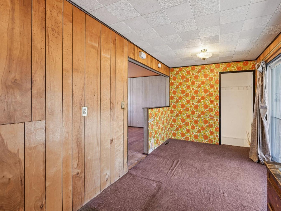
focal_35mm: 16
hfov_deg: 93.9
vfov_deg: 78.0
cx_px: 161
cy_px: 101
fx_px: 130
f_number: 8
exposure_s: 1/15
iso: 360
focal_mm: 14
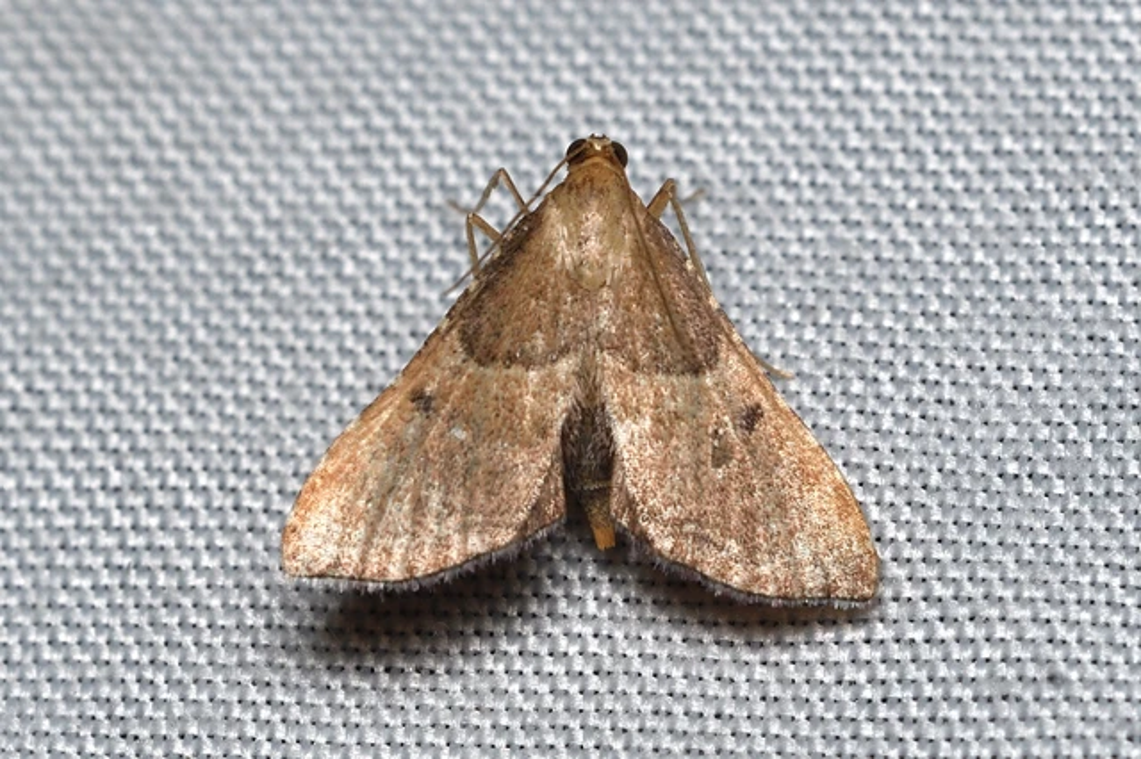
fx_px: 7127
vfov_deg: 6.1
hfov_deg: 9.2
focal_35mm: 225
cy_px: 380
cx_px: 570
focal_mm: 150
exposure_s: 1/250
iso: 100
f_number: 10
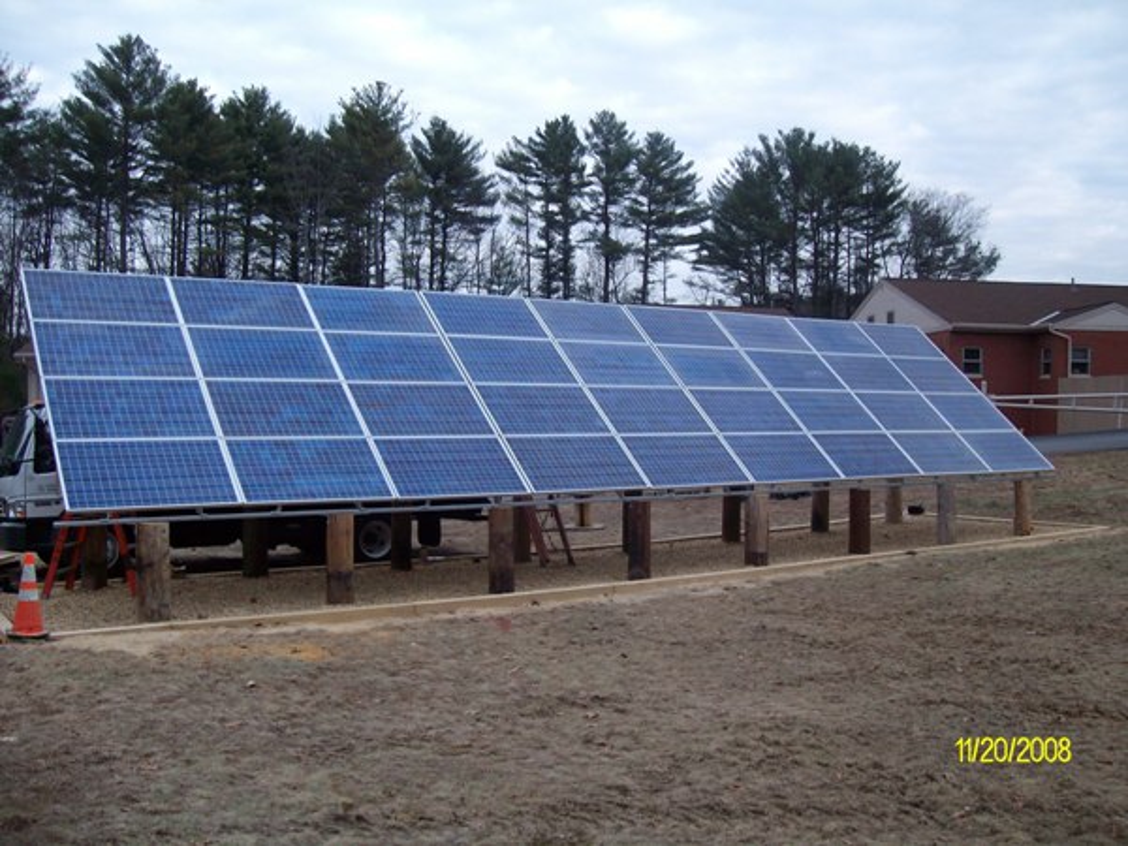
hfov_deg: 52.6
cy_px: 423
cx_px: 564
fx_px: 1141
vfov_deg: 40.7
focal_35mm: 35
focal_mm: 5.8
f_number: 2.8
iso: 80
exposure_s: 1/254
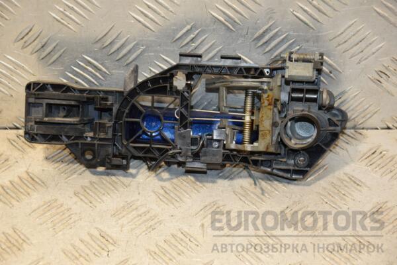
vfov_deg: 13.0
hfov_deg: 19.5
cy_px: 132
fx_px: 1158
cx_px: 198
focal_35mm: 105
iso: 800
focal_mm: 70
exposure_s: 1/125
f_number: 5.3
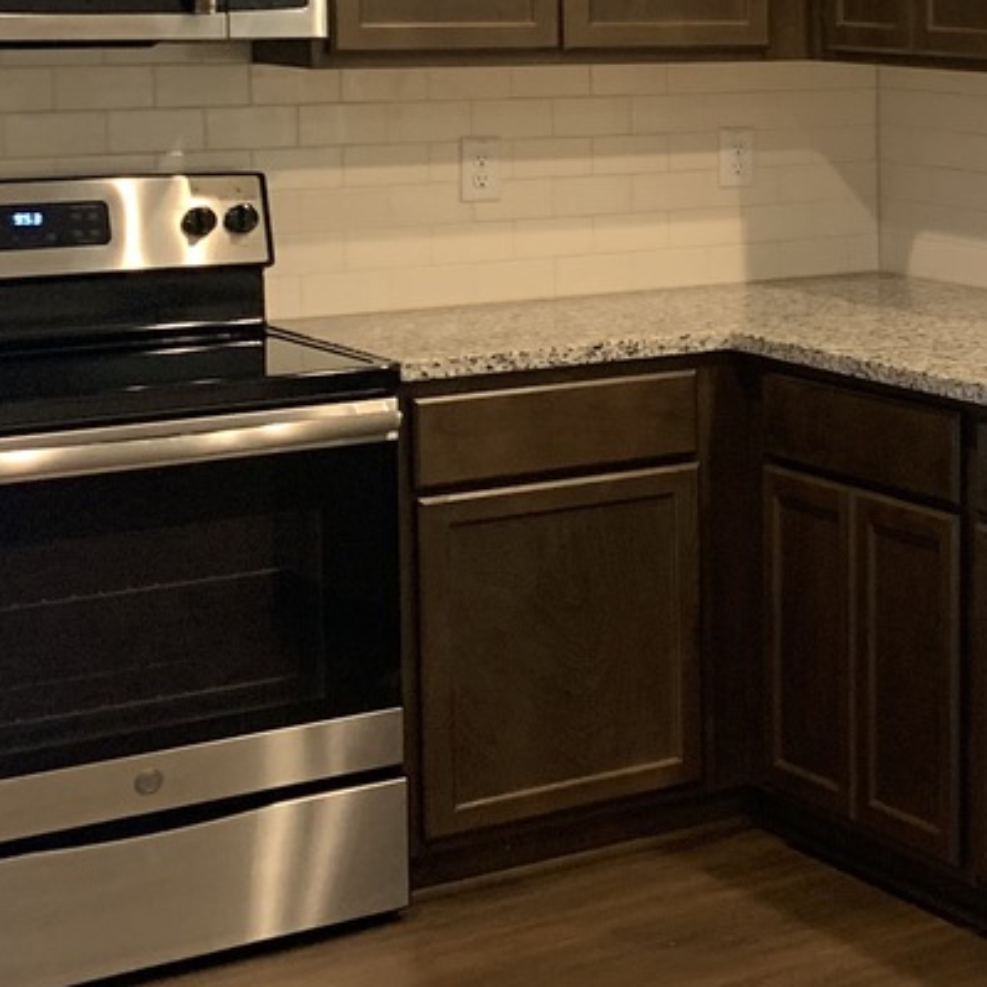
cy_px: 186
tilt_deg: -2.0
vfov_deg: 20.6
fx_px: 2677
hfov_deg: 17.6
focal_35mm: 83
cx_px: 1685
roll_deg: -2.0
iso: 125
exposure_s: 1/60
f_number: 1.8
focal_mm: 4.25
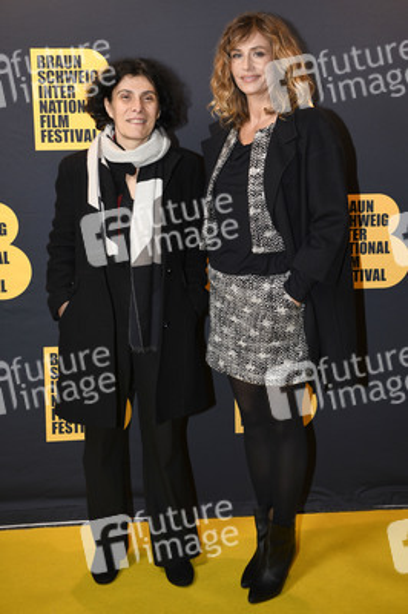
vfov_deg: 41.1
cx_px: 204
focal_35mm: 48
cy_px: 307
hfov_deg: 28.0
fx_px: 817
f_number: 3.2
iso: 640
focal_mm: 48
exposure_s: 1/250
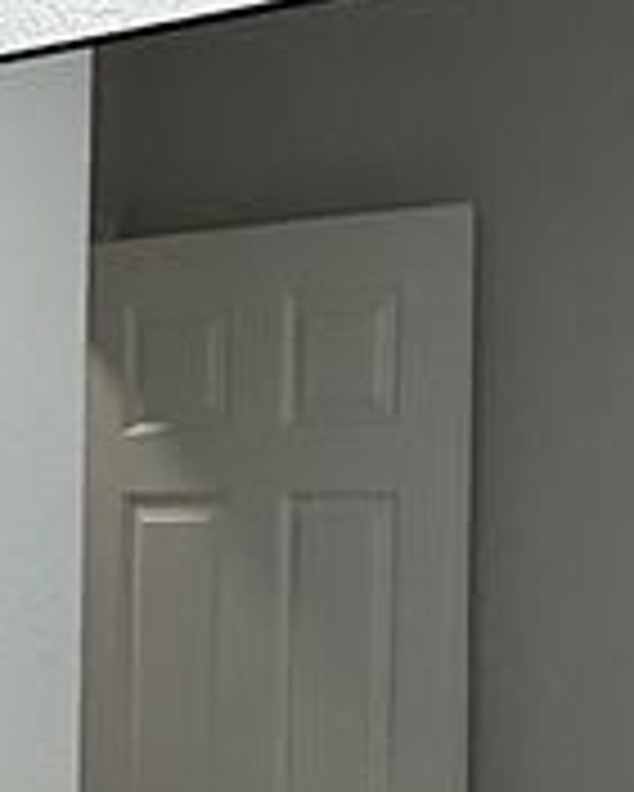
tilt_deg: -0.1
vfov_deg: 17.1
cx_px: -198
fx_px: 2625
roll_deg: +0.6
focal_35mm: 112
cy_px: 594
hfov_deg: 13.3
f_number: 2.2
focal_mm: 2.22
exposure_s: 1/120
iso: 125
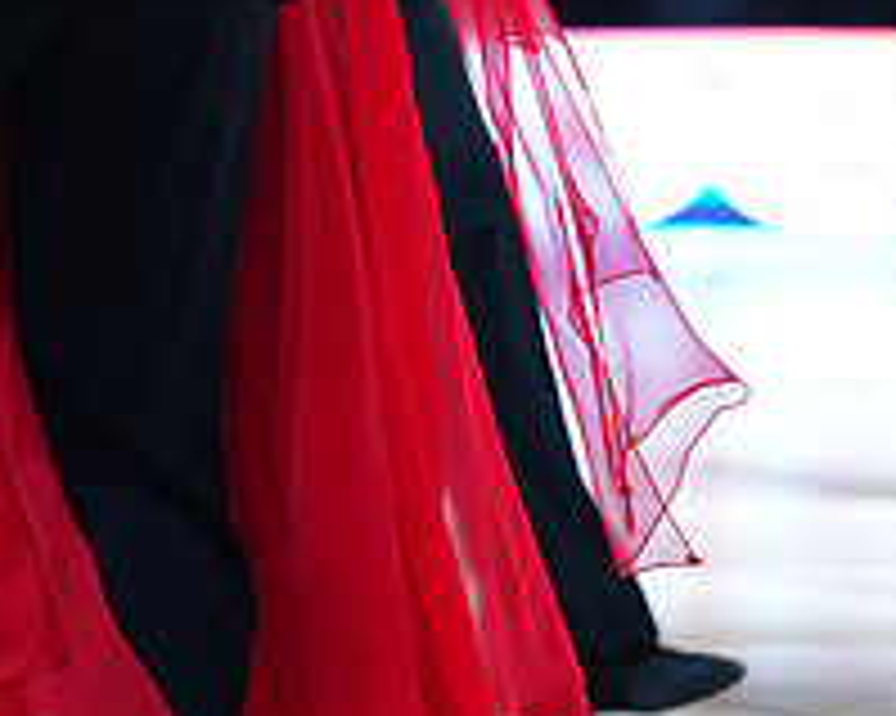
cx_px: 70
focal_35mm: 425
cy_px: -261
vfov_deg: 3.6
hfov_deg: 4.5
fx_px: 11265
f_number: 2.8
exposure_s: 1/400
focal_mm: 155
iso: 1250
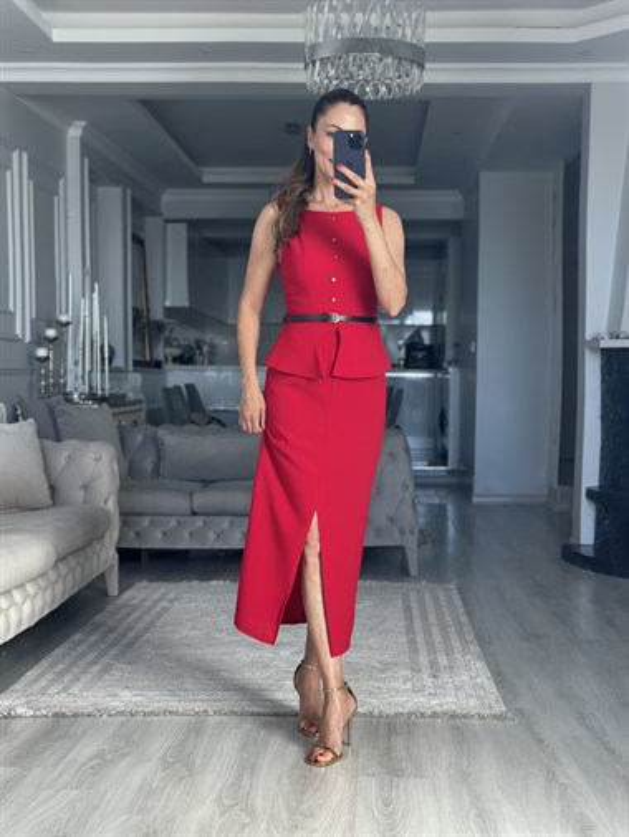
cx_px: 314
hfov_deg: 30.3
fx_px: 1162
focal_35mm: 48
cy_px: 418
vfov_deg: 39.6
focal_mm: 6.86
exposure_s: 1/122
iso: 125
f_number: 1.78
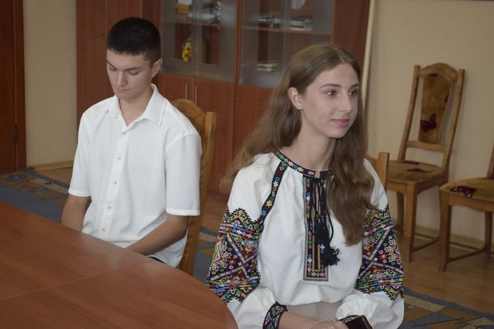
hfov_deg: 33.4
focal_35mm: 60
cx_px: 247
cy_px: 164
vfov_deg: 22.6
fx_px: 823
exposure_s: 1/125
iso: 800
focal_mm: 40
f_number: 5.6
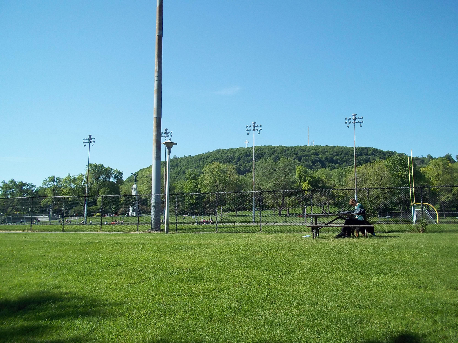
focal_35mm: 36
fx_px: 476
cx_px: 229
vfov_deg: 39.7
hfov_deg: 51.4
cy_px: 172
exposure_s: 1/160
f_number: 8
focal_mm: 6.5
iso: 80
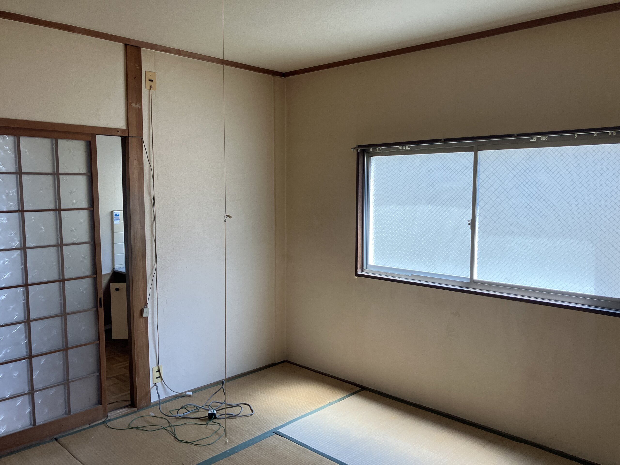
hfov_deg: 63.4
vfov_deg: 49.7
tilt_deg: -6.5
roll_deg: -1.6
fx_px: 502
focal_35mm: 28
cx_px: 310
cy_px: 232
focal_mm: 3.99
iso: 64
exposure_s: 1/120
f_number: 1.8
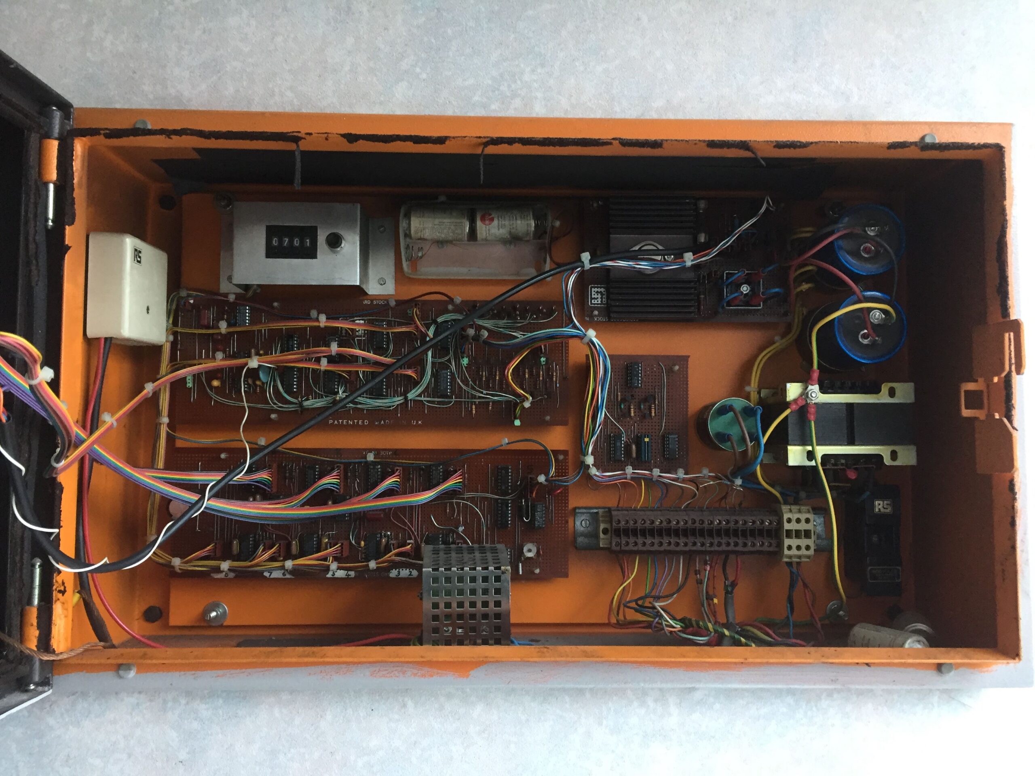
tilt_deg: +4.7
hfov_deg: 61.7
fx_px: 867
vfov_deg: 48.2
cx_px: 518
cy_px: 388
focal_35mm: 29
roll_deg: -1.6
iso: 160
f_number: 2.2
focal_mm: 4.15
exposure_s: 1/33
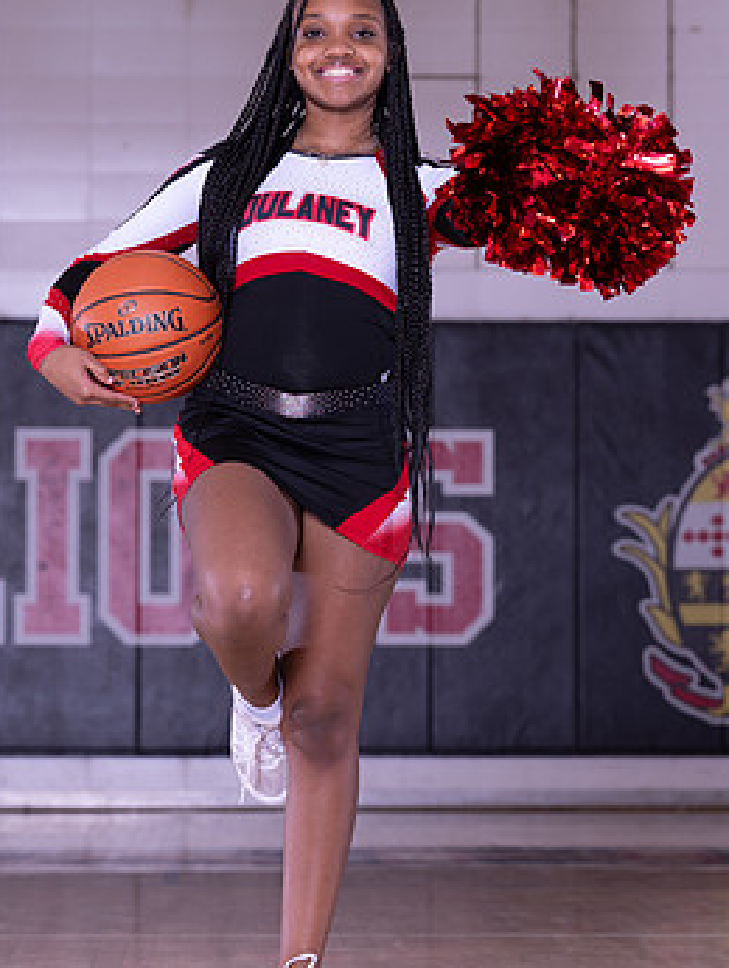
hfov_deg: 9.2
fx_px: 4507
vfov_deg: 12.2
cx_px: 417
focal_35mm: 161
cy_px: 369
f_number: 3.5
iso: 125
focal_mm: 70
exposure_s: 1/125
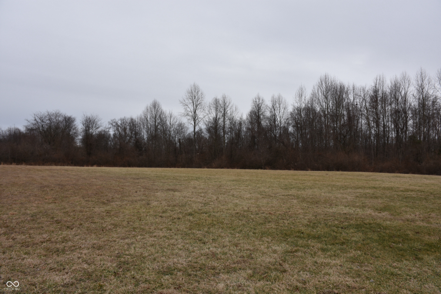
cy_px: 147
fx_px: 331
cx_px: 220
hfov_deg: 67.4
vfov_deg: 47.9
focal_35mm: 27
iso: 100
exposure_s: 1/250
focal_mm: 18
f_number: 7.1
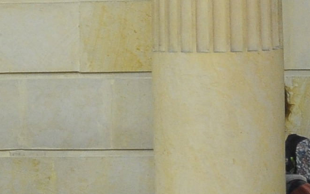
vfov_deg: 2.3
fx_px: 4789
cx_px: -122
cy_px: 506
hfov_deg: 3.7
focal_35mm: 567
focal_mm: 86
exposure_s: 1/200
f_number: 2.8
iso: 2000
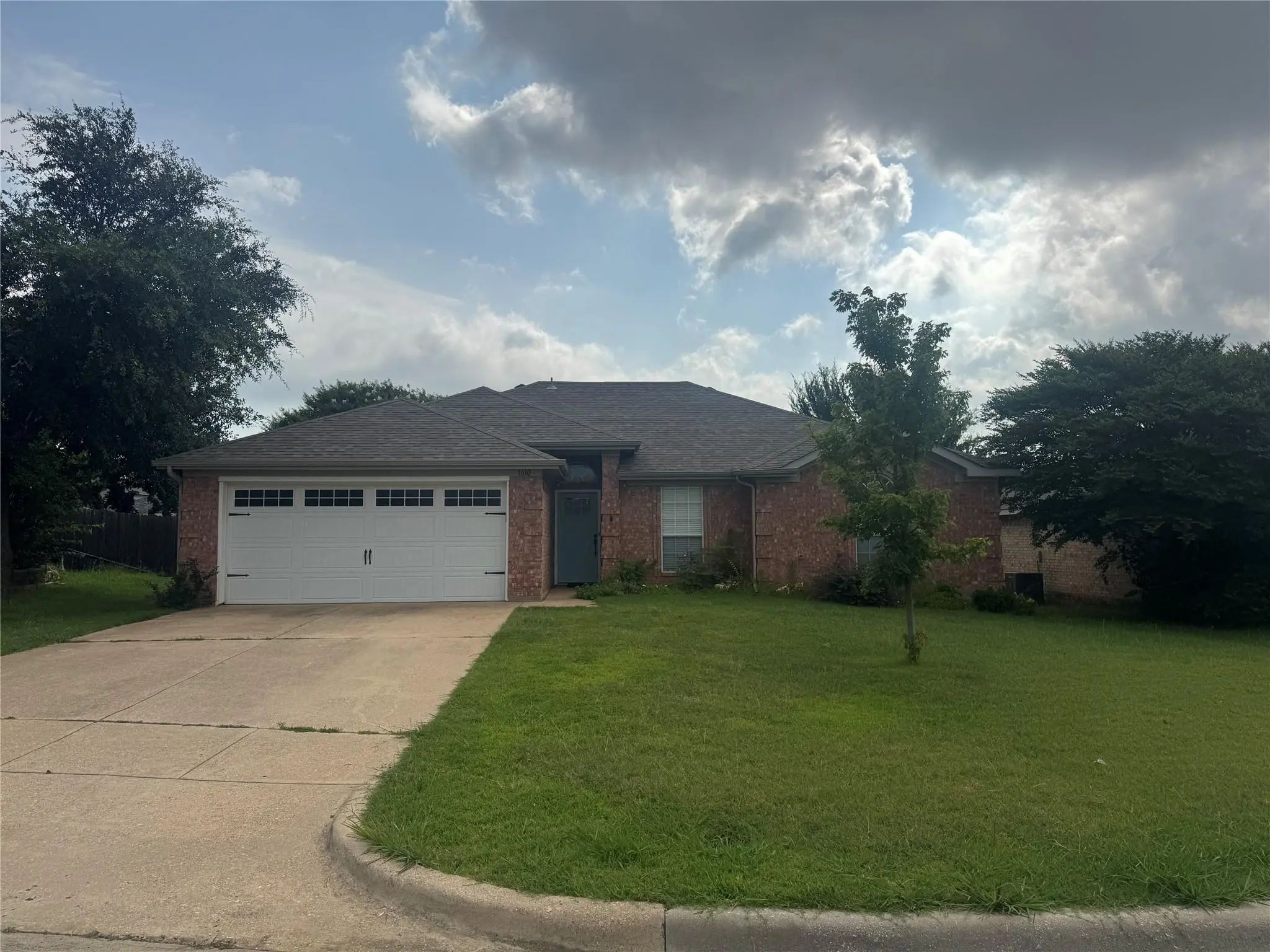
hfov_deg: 71.6
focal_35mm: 24
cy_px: 476
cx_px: 635
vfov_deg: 56.8
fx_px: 881
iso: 80
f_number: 1.78
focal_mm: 6.76
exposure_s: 1/12346
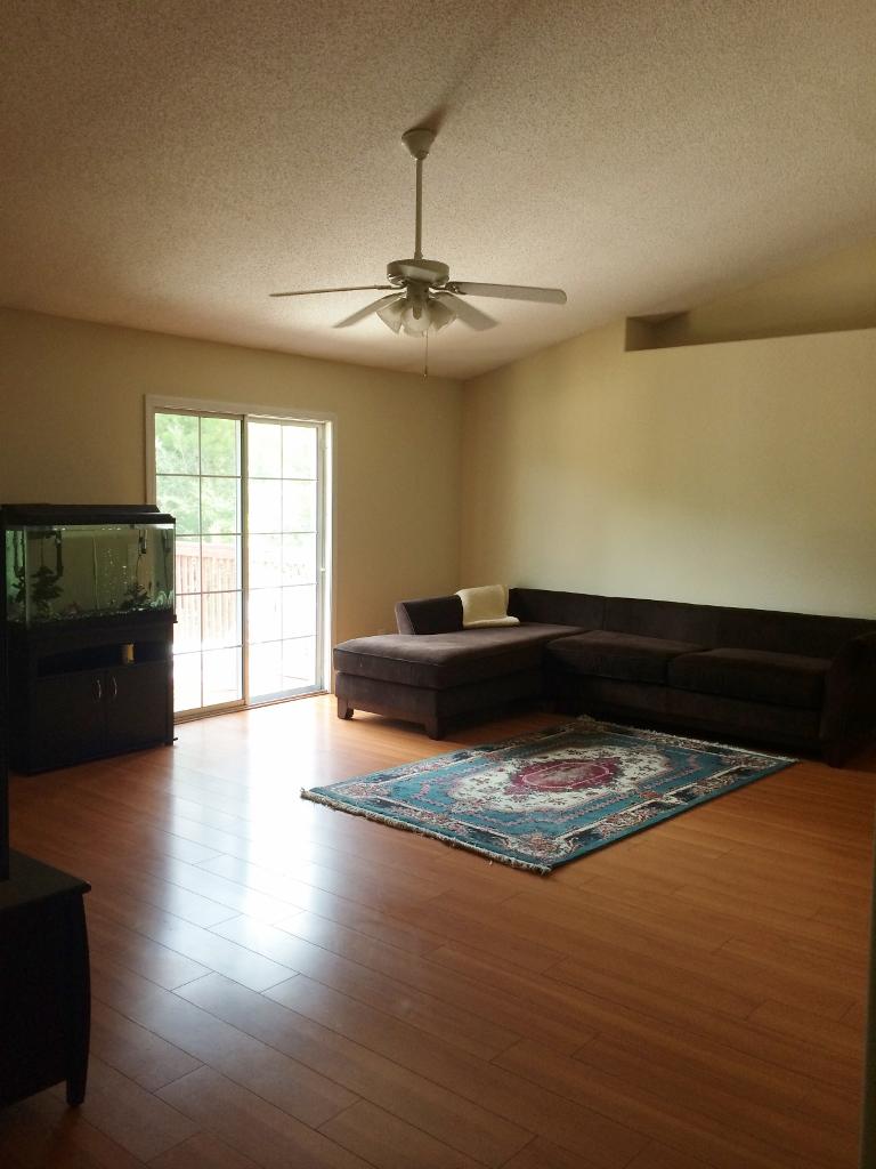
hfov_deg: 46.8
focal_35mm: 30
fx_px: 1012
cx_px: 438
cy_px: 584
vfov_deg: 60.0
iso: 40
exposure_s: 1/30
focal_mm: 4.12
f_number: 2.2
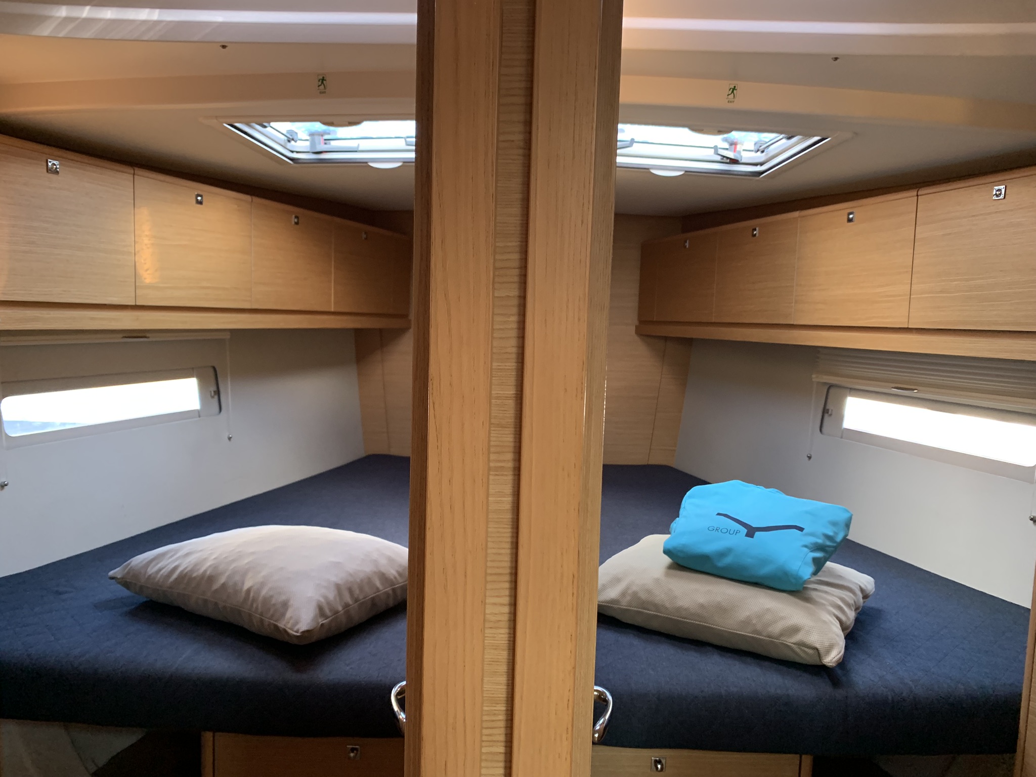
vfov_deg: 53.1
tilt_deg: -4.7
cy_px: 388
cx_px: 518
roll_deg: -2.7
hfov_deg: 67.3
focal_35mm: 26
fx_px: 778
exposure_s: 1/60
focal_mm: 4.25
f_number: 1.8
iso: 250
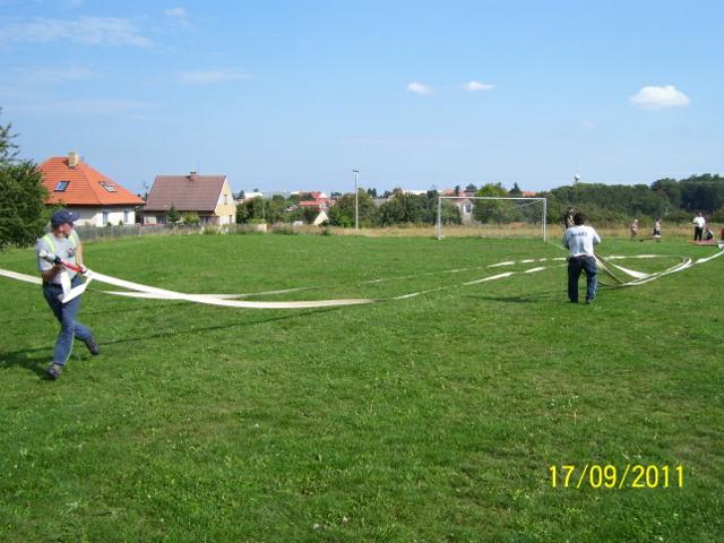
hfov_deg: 50.1
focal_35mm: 37
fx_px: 774
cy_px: 272
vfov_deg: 38.7
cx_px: 362
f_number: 4.8
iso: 80
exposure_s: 1/500
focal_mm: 6
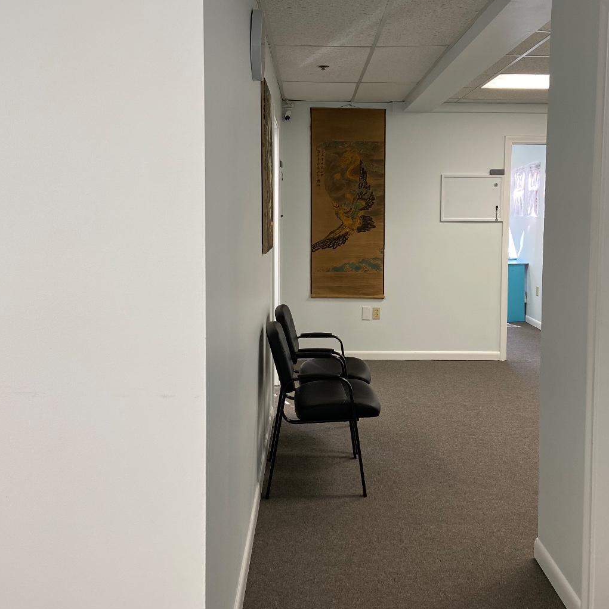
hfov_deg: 45.9
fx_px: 717
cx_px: 354
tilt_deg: -5.7
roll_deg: -0.4
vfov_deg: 46.0
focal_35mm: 36
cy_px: 272
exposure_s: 1/60
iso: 64
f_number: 1.8
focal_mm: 4.25
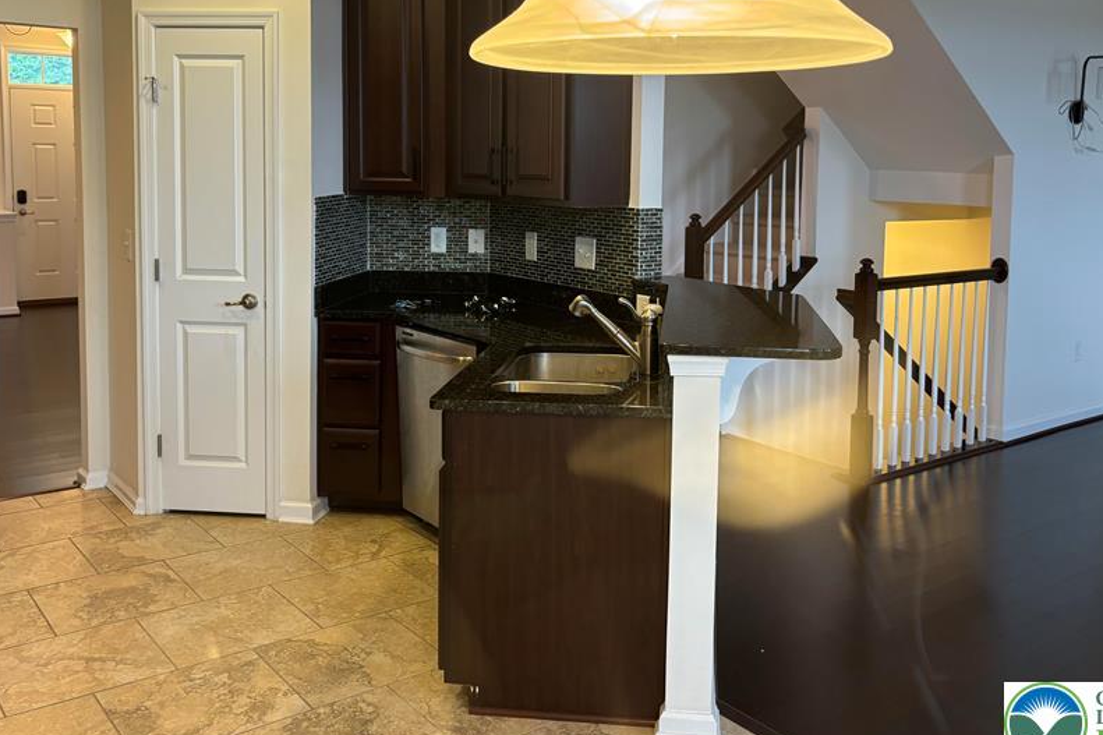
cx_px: 575
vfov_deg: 37.4
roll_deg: -0.9
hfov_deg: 54.4
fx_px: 1072
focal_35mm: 35
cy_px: 240
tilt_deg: -4.9
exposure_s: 1/60
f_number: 1.6
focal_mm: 5.96
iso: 125
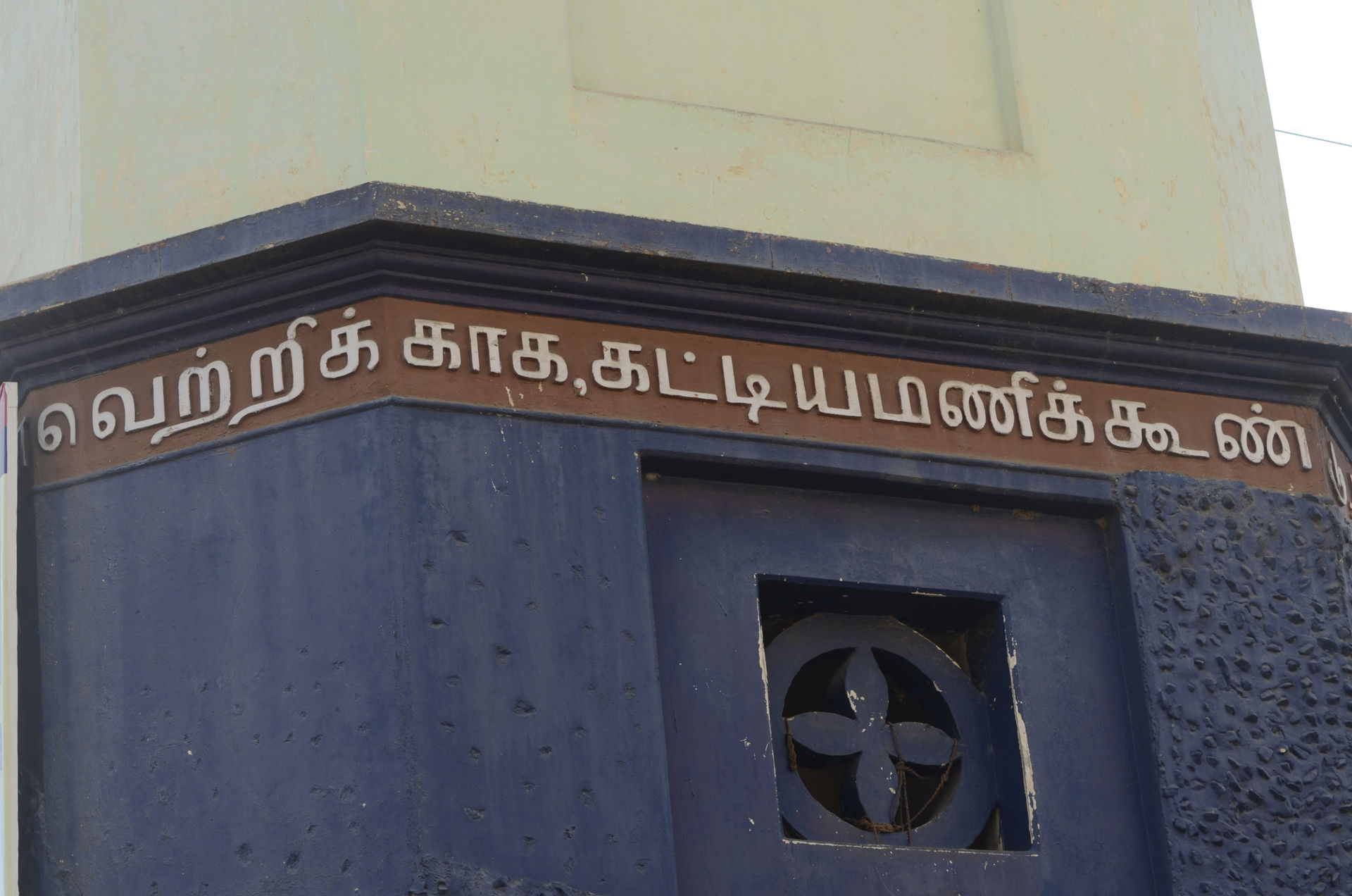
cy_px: 448
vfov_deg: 13.0
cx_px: 676
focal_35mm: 105
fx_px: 3935
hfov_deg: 19.5
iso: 200
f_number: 6.3
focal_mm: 70
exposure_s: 1/250
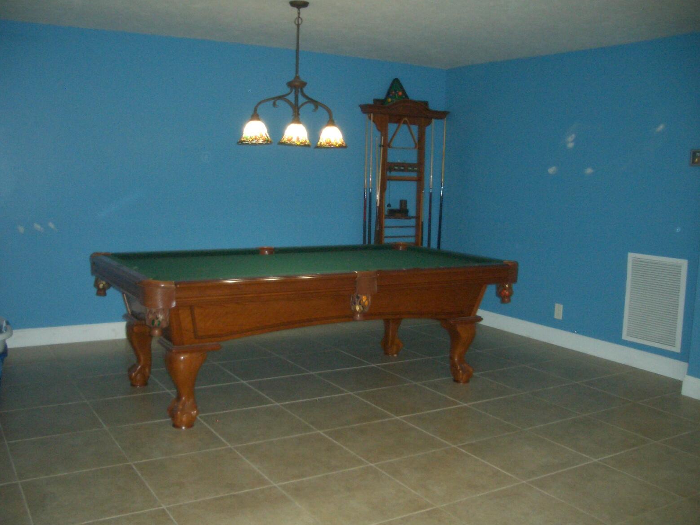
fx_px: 728
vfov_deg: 39.7
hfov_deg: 51.4
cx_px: 345
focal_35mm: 36
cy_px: 262
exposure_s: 1/60
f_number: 2.6
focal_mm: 5.8
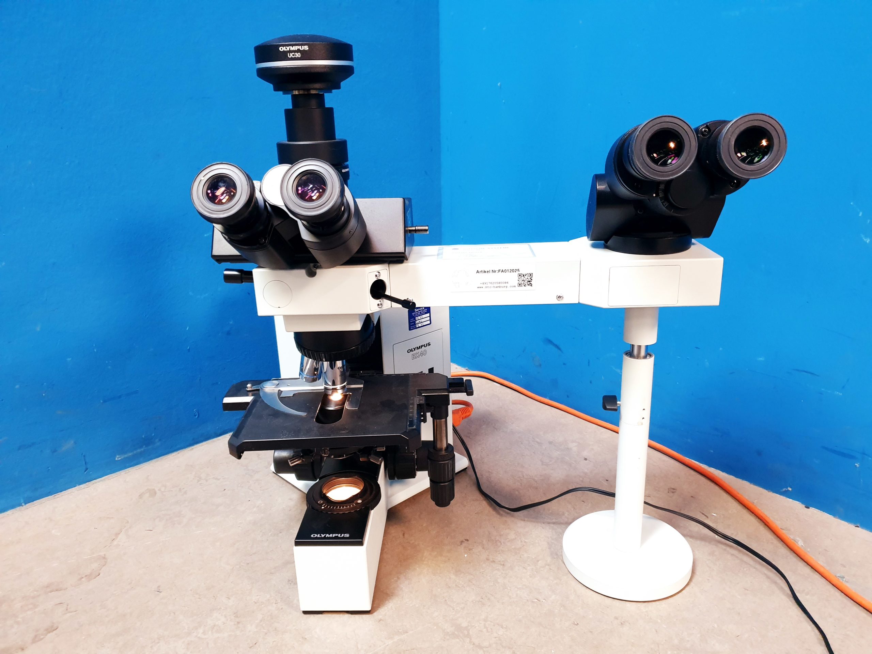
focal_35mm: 26
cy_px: 327
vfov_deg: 53.1
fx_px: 655
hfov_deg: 67.3
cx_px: 436
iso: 250
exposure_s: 1/50
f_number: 1.5
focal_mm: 4.3
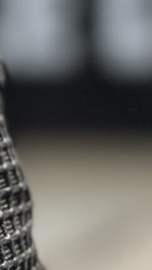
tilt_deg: +3.9
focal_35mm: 168
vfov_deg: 12.8
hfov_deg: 6.9
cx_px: -190
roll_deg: -0.2
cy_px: 71
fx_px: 1204
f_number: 1.5
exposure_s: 1/100
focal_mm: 5.7
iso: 125
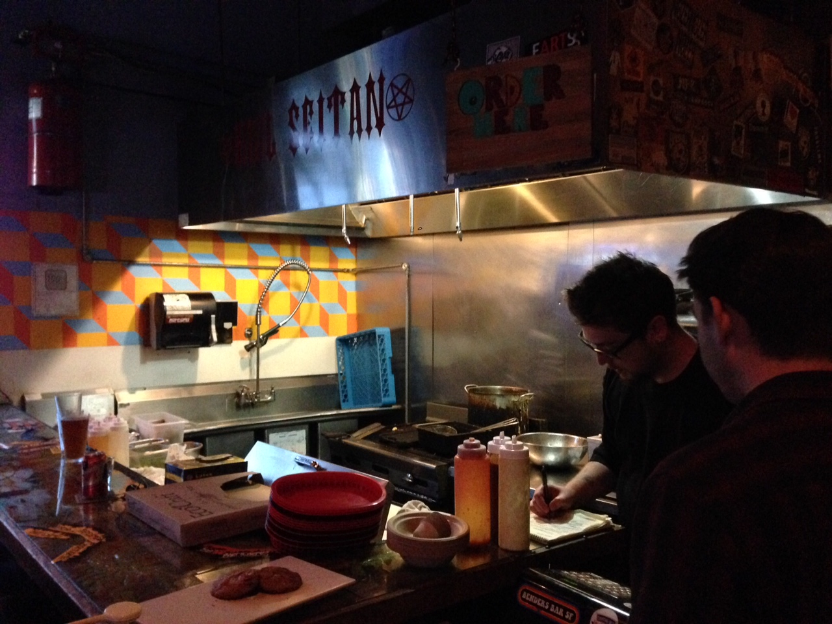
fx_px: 793
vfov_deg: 42.9
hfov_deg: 55.4
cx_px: 416
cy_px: 312
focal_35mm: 33
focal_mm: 4.12
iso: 800
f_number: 2.4
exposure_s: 1/15
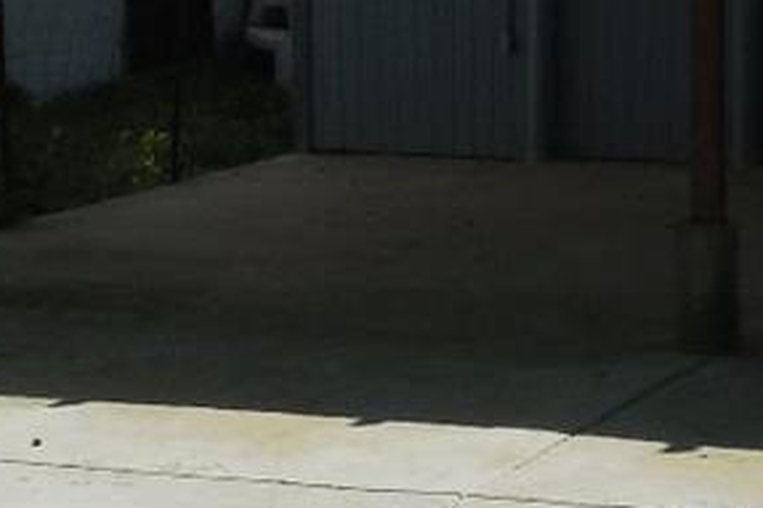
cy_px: 319
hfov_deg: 14.9
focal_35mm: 136
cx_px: 681
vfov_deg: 10.1
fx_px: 2881
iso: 125
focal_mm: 4.5
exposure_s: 1/640
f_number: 6.6
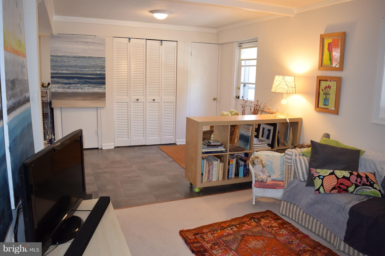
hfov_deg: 67.4
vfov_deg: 47.9
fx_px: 289
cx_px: 192
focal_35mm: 27
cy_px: 128
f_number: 4.5
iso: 800
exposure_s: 1/80
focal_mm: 18
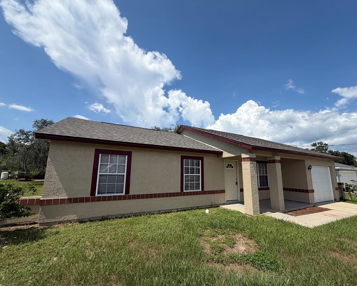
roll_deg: +0.0
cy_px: 146
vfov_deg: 84.0
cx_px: 181
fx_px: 158
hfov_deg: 96.8
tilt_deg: +9.2
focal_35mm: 15
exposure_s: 1/1125
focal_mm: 2.22
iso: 20
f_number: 2.2
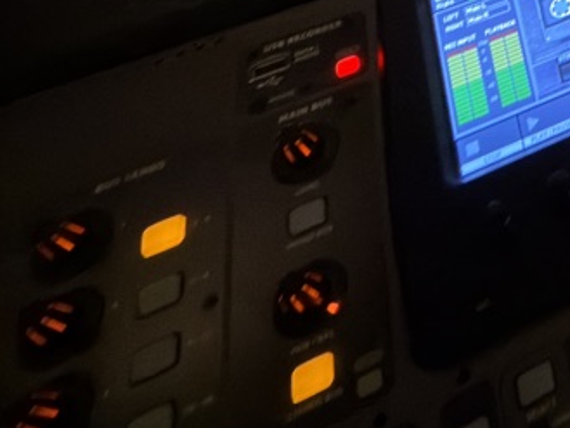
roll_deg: +2.5
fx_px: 840
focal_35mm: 51
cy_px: -300
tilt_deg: -29.0
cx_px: 899
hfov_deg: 25.5
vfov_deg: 21.3
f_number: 2.2
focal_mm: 2.22
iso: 500
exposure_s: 1/15
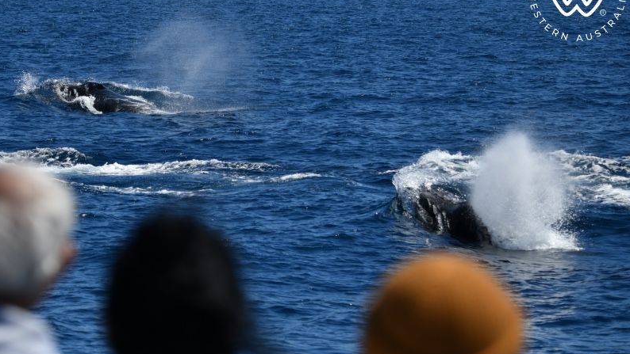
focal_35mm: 153
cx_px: 314
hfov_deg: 14.0
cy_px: 152
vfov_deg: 7.9
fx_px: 2556
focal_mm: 145
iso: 500
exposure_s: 1/8000
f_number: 5
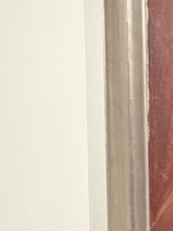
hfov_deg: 8.8
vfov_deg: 11.8
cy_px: 507
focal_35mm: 144
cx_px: 483
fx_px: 961
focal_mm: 6.76
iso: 500
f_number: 1.78
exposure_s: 1/60
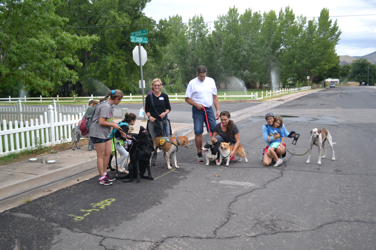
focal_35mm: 36
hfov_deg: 53.1
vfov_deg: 36.9
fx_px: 376
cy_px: 125
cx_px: 188
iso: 900
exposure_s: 1/500
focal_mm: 24
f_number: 4
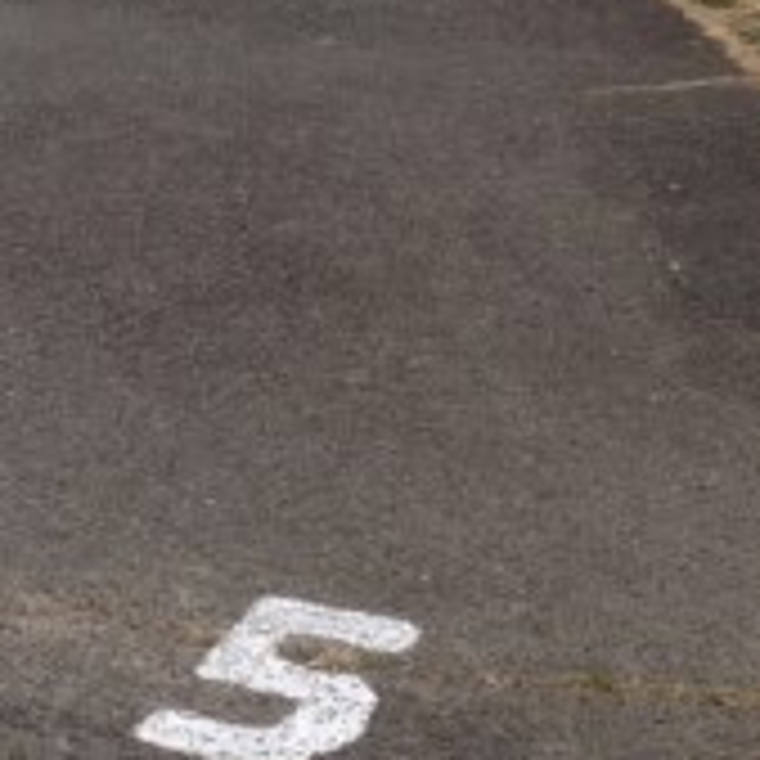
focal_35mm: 94
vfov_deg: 18.4
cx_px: 38
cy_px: 259
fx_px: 2335
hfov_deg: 18.1
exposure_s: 1/262
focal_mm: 4.28
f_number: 2.4
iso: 50
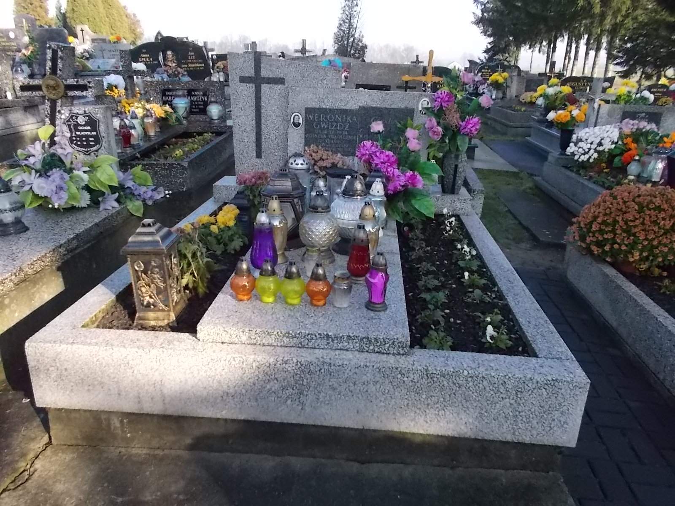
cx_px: 338
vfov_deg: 53.1
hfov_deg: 67.3
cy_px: 253
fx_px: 507
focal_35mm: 26
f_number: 8
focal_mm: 4.6
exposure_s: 1/200
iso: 400
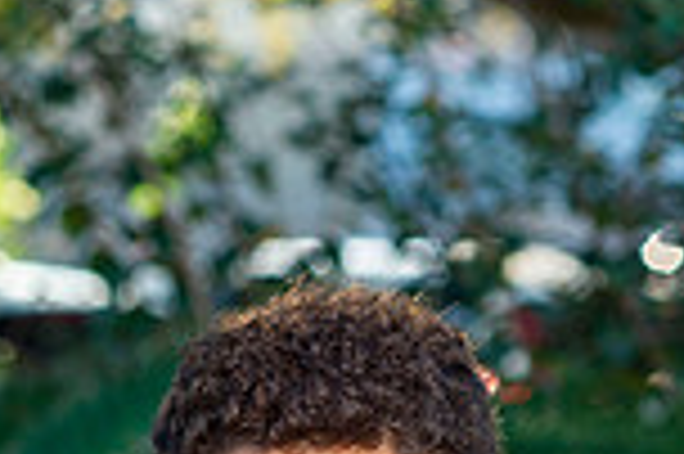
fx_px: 4783
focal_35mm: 252
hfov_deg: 8.2
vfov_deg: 5.3
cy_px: 912
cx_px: 376
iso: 200
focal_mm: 85
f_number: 4
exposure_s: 1/160
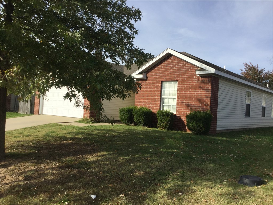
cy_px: 102
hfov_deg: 58.4
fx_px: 244
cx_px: 136
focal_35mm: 31
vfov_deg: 45.4
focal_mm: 3.3
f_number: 2.4
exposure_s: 1/1314
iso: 25
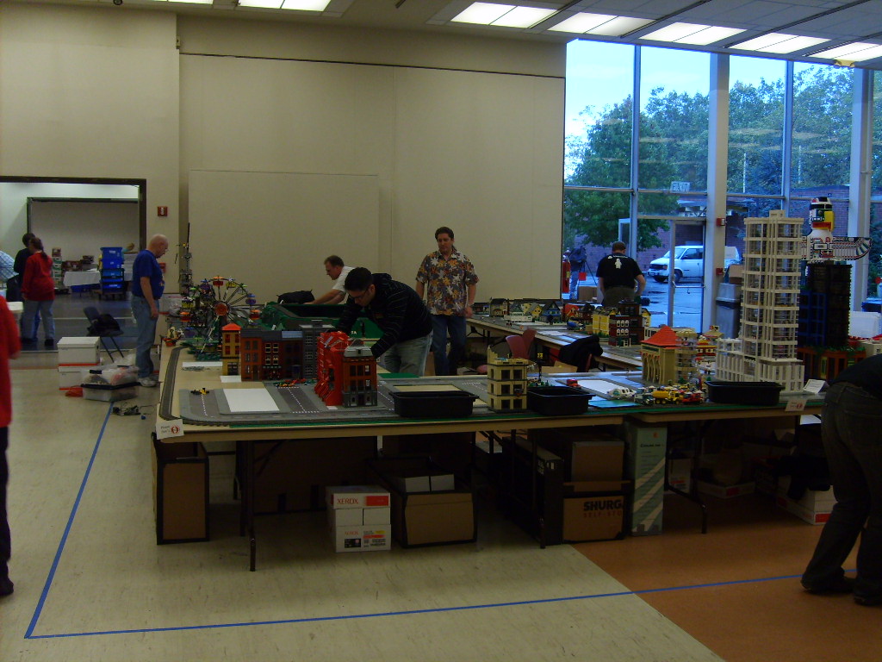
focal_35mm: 35
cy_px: 331
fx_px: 892
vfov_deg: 40.7
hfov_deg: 52.6
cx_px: 441
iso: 100
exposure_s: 1/30
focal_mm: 5.8
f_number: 2.8
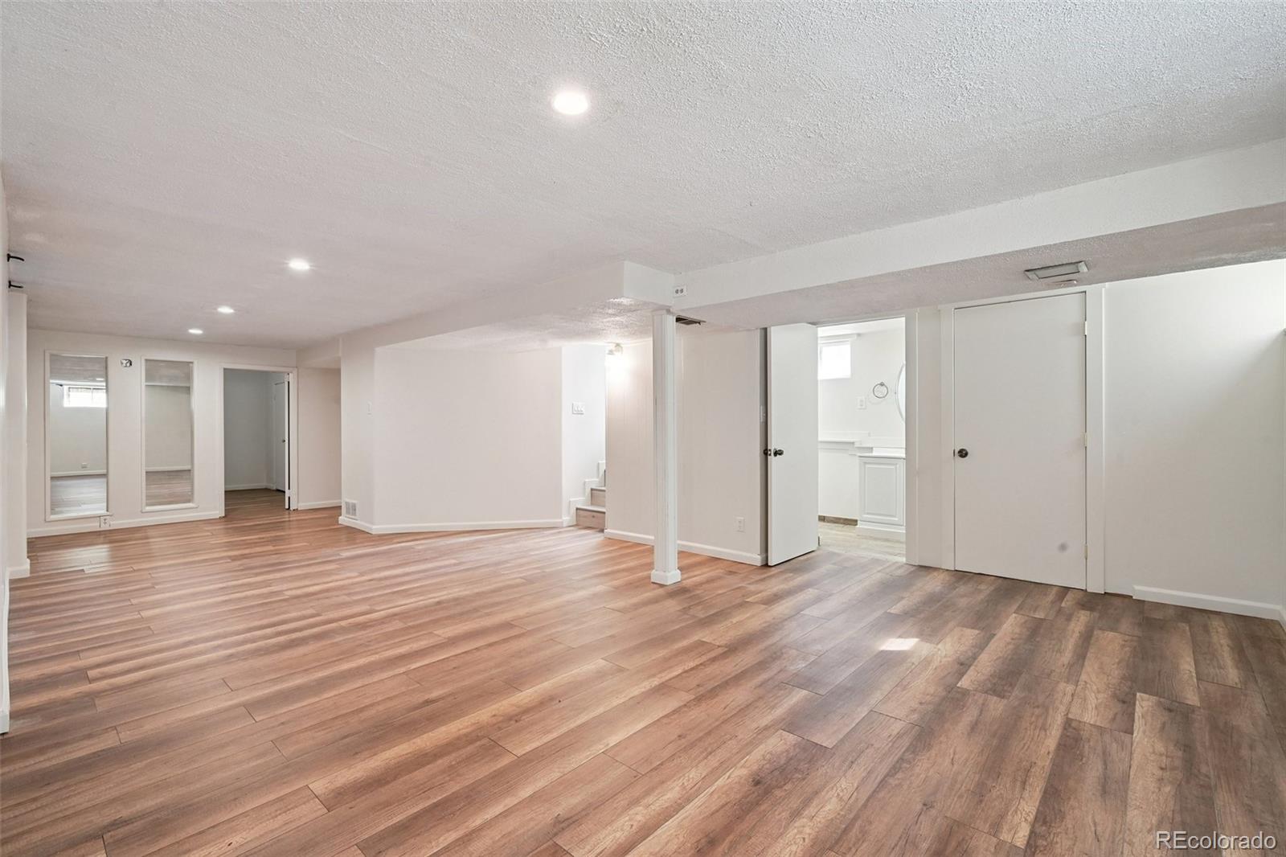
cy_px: 428
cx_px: 643
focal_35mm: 16
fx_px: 571
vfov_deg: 73.7
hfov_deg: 96.7
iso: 400
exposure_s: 1/6
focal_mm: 16
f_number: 10
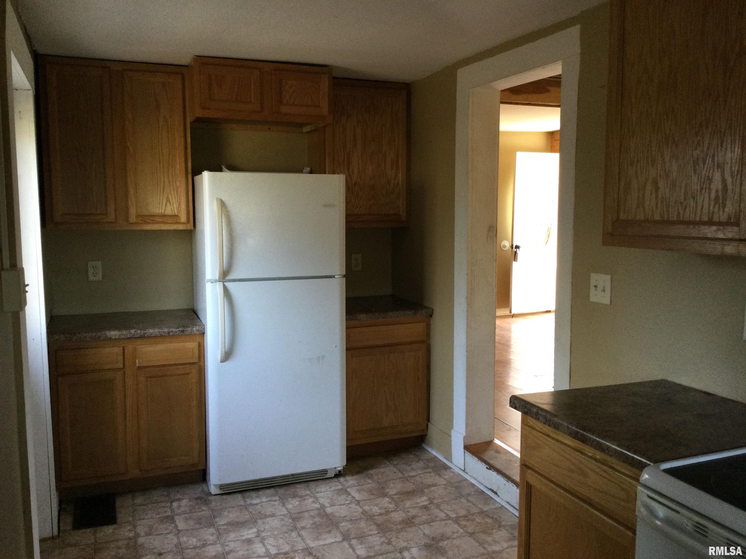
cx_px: 373
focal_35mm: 31
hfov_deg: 58.4
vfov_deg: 45.4
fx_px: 668
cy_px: 280
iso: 80
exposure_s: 1/30
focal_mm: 3.3
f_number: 2.4
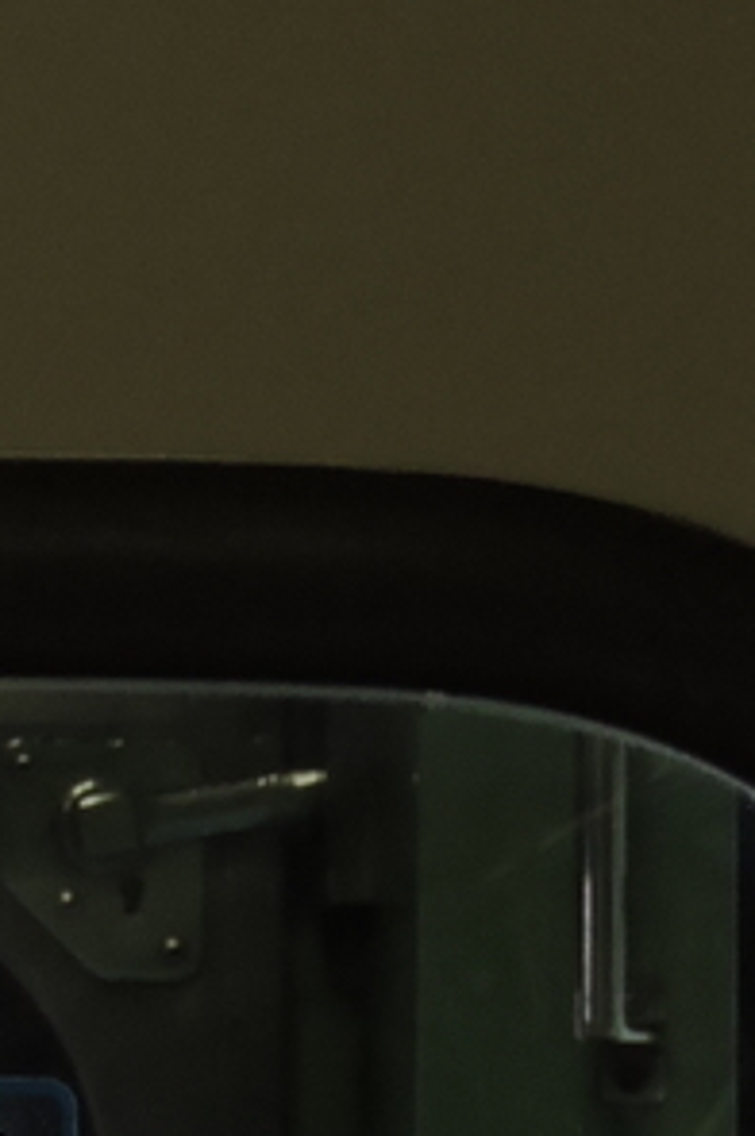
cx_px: -458
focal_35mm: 339
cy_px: 2099
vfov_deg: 6.0
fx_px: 10689
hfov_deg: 4.0
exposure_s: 1/60
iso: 220
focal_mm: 14.3
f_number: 4.5
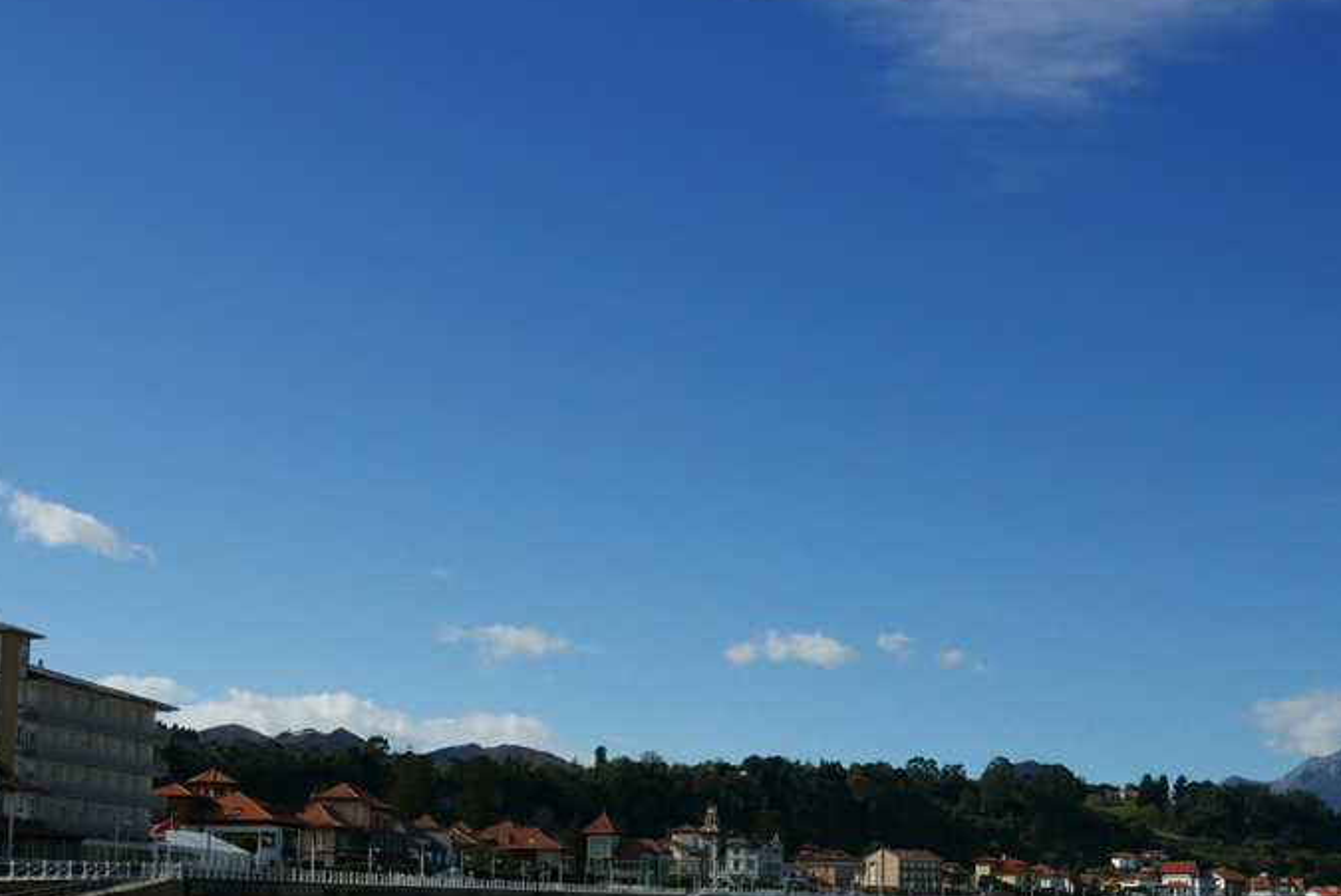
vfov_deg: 24.5
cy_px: 638
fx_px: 2050
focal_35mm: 55
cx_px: 730
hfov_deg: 36.2
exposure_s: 1/1600
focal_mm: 13.9
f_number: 5.6
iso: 200
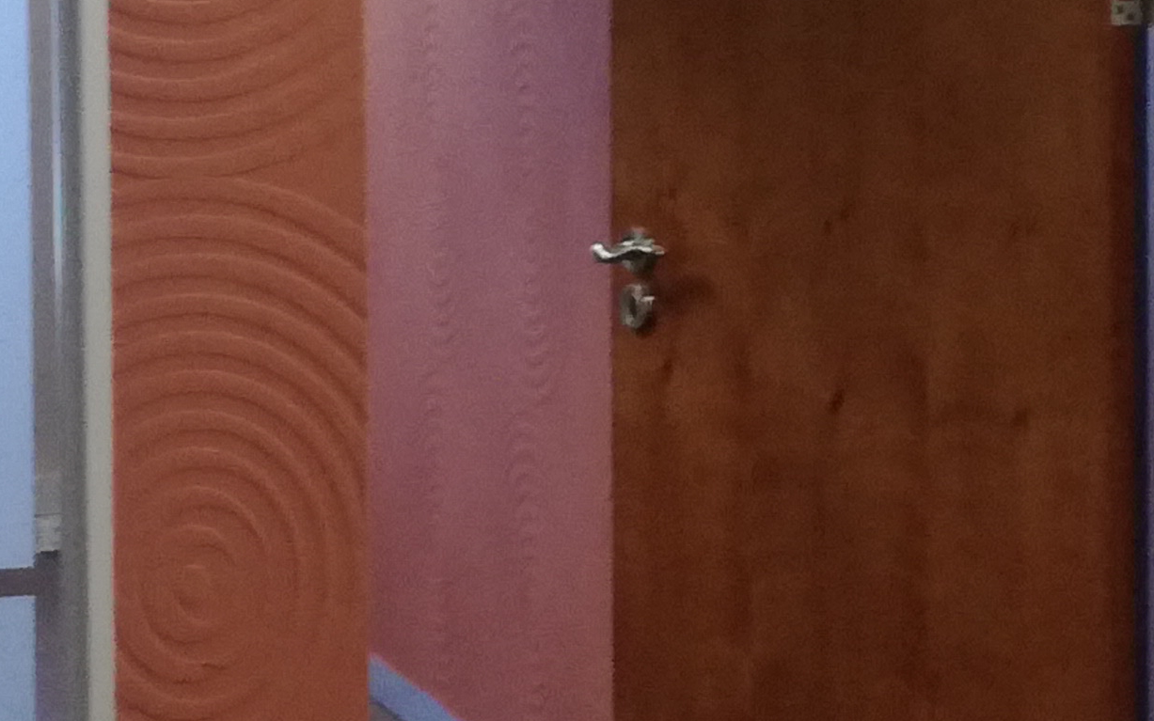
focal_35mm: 97
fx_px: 3051
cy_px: 61
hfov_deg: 20.9
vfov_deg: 13.4
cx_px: 1059
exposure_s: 1/33.3
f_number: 2
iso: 160
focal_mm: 3.79
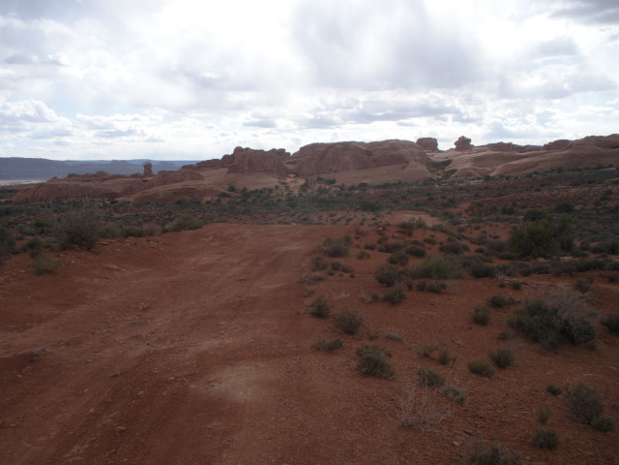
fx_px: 644
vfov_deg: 39.7
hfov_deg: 51.4
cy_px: 232
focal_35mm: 36
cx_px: 310
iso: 64
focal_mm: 6.3
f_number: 3.5
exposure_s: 1/718
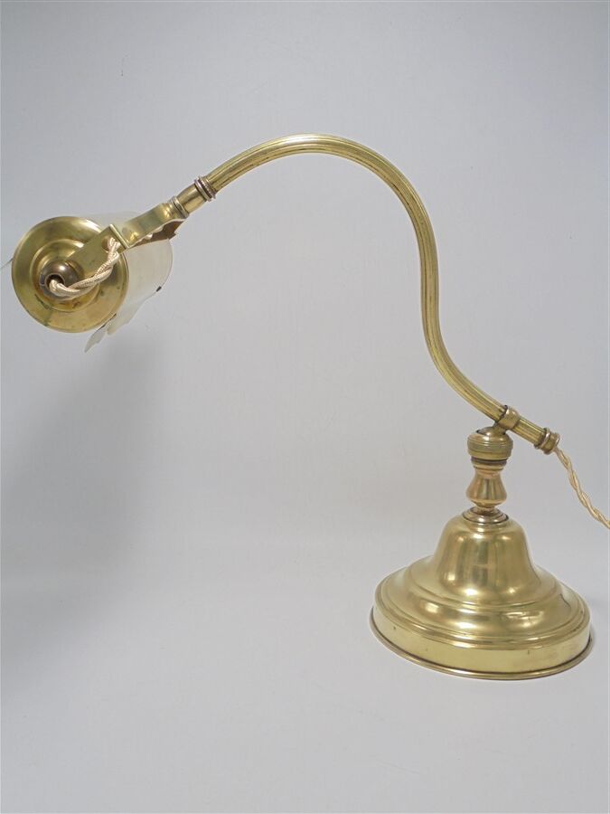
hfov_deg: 37.7
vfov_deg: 49.0
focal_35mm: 38
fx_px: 893
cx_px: 305
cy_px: 407
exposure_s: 1/60
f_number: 4.2
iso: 100
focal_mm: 6.9
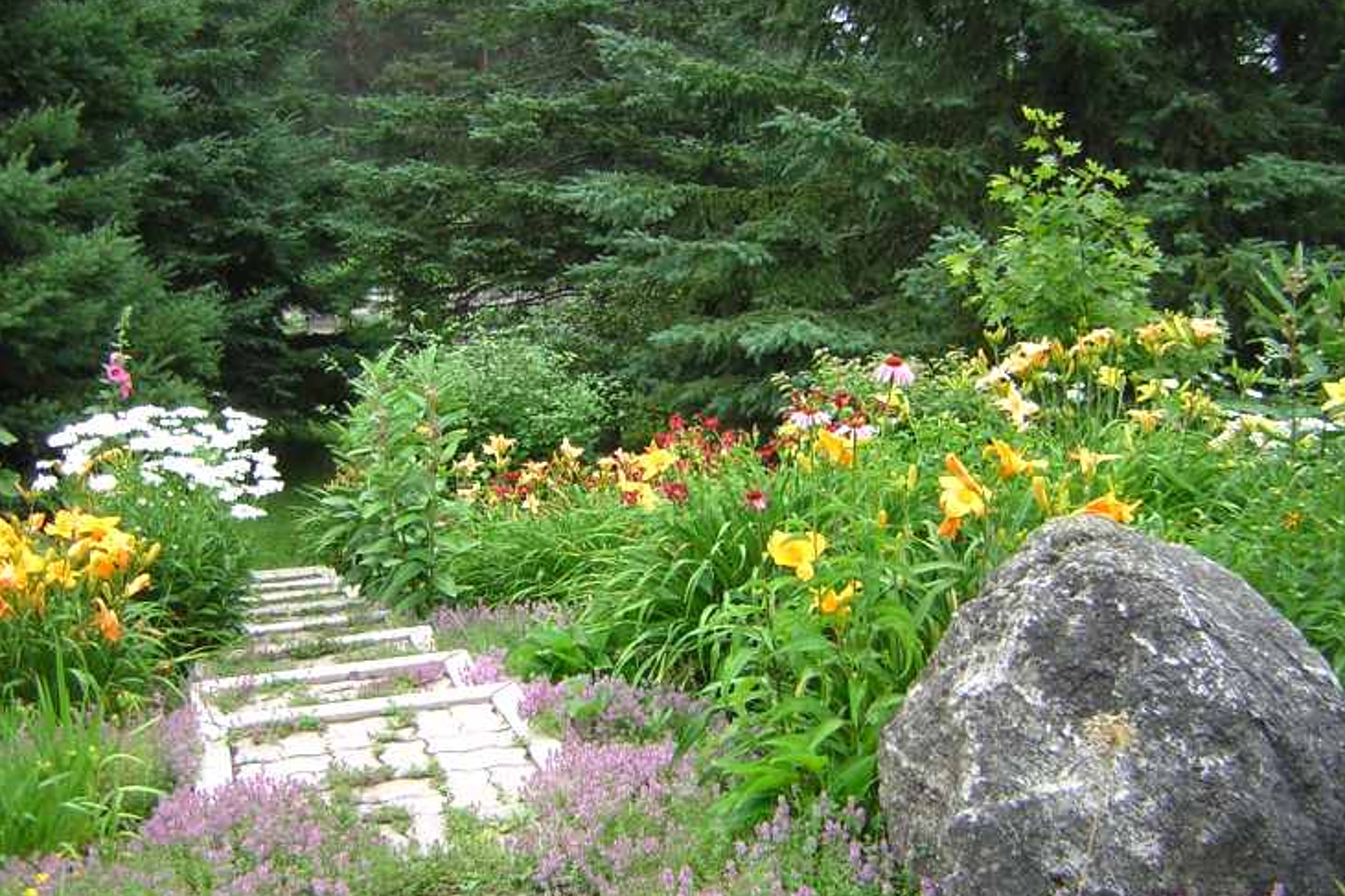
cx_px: 732
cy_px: 484
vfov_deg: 32.6
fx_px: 1531
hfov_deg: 47.4
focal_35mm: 41
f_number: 2.6
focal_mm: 4.7
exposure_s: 1/266
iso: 50
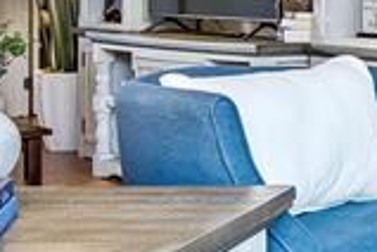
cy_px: -36
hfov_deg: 15.8
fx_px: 1079
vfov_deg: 13.0
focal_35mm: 103
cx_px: 747
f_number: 8
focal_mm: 16
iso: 400
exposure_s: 1/10
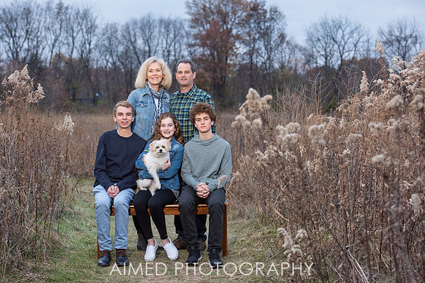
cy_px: 138
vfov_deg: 18.5
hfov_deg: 27.4
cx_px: 204
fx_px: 873
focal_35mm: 74
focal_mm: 70
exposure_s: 1/250
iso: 1000
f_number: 5
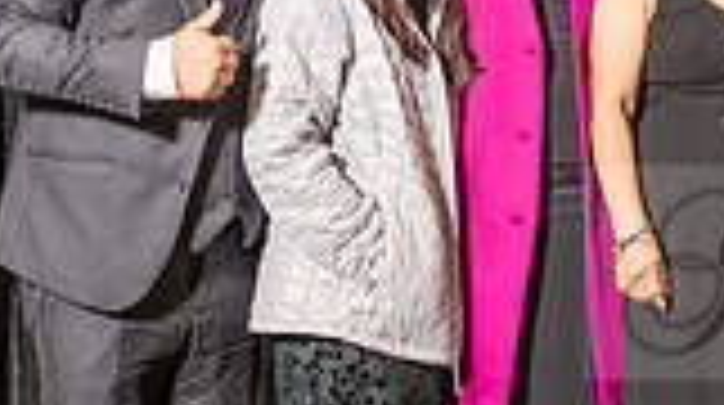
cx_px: 976
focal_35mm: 121
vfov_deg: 10.0
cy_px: 272
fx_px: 2319
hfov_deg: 16.6
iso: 800
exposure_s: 1/200
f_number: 4
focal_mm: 32
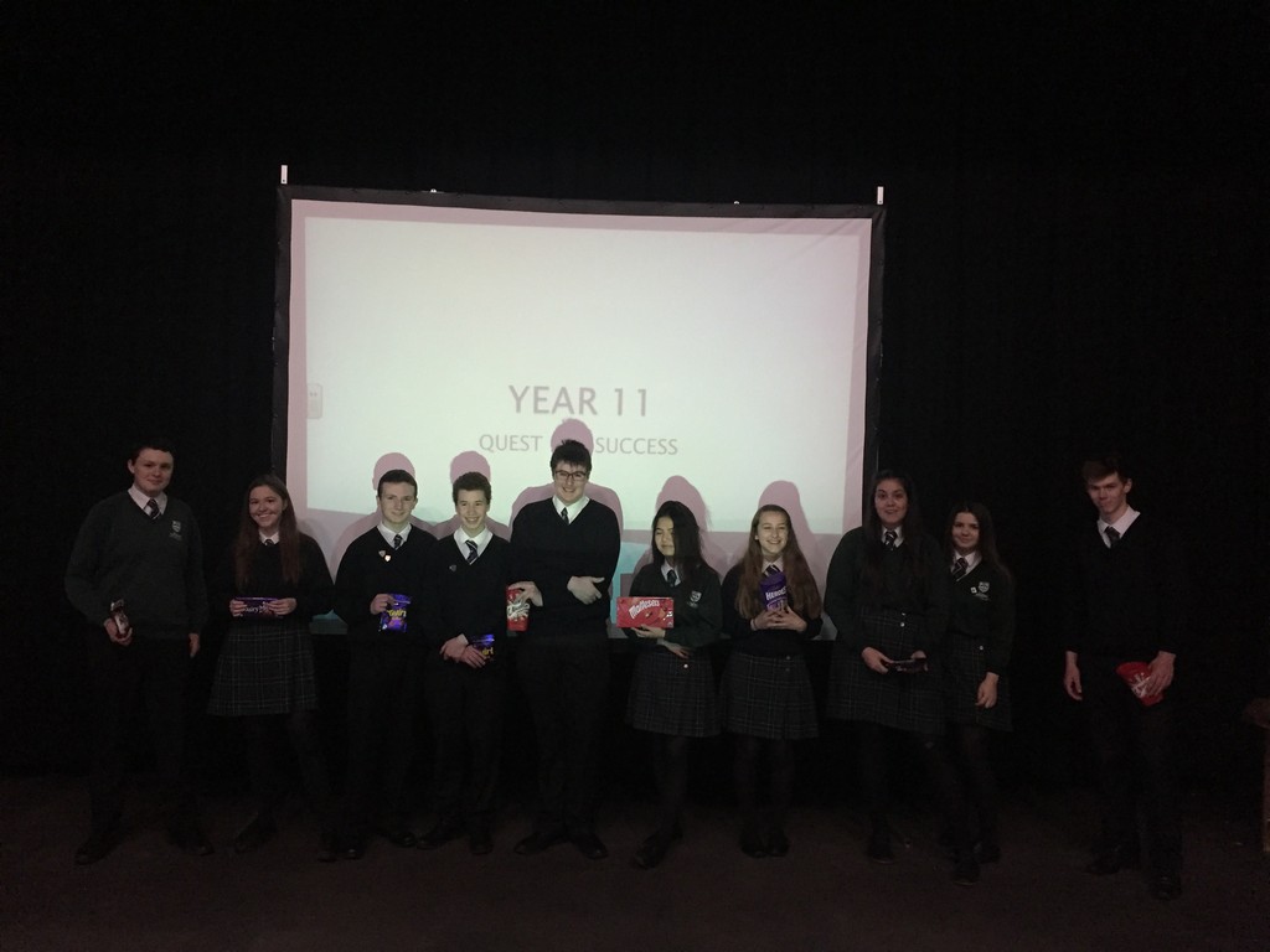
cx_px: 635
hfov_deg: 61.7
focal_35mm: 29
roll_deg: -0.8
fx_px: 1064
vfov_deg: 48.2
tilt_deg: +0.8
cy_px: 476
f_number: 2.2
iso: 250
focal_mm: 4.15
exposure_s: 1/17
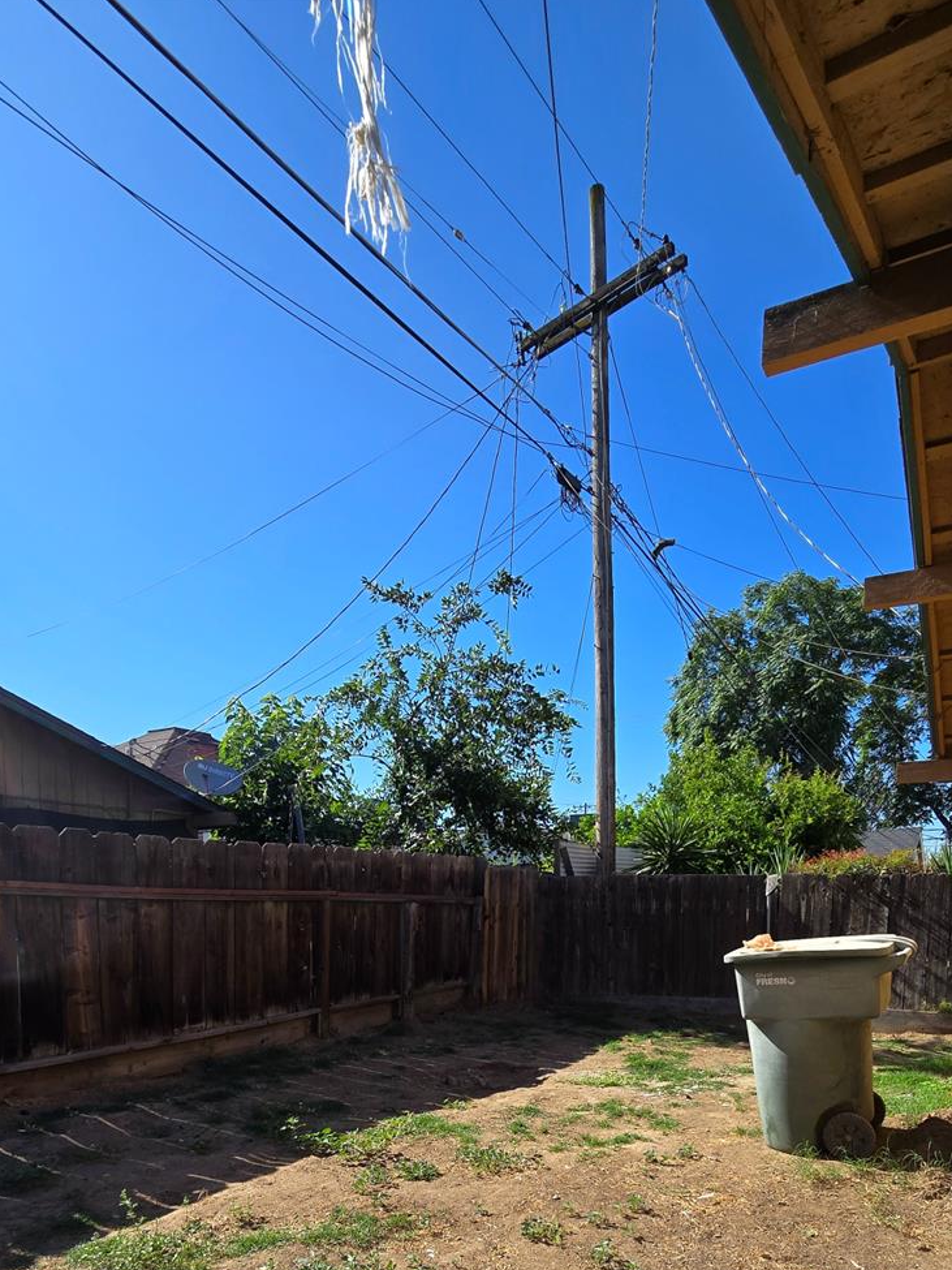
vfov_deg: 75.2
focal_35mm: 20
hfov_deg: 65.7
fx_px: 734
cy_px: 969
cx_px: 541
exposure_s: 1/1723
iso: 50
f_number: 2.2
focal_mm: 2.2
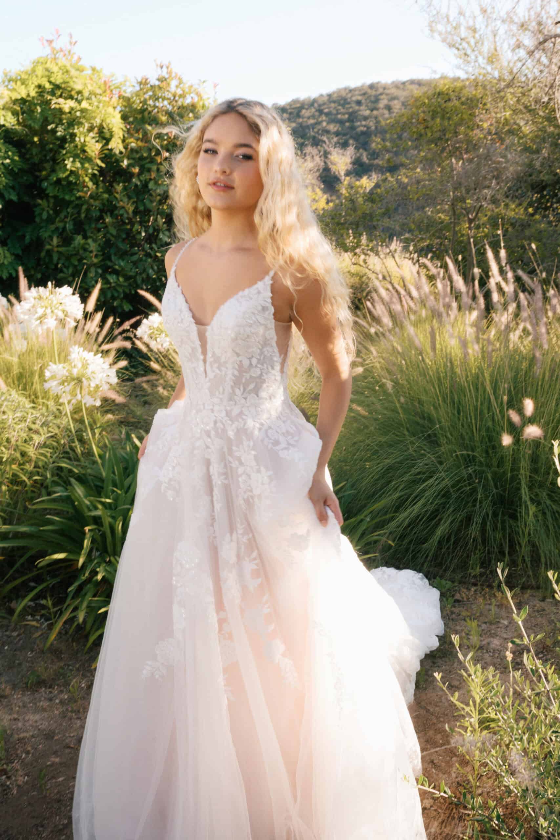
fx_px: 723
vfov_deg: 60.3
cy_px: 420
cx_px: 280
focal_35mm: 31
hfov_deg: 42.3
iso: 400
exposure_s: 1/125
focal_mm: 31
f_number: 13
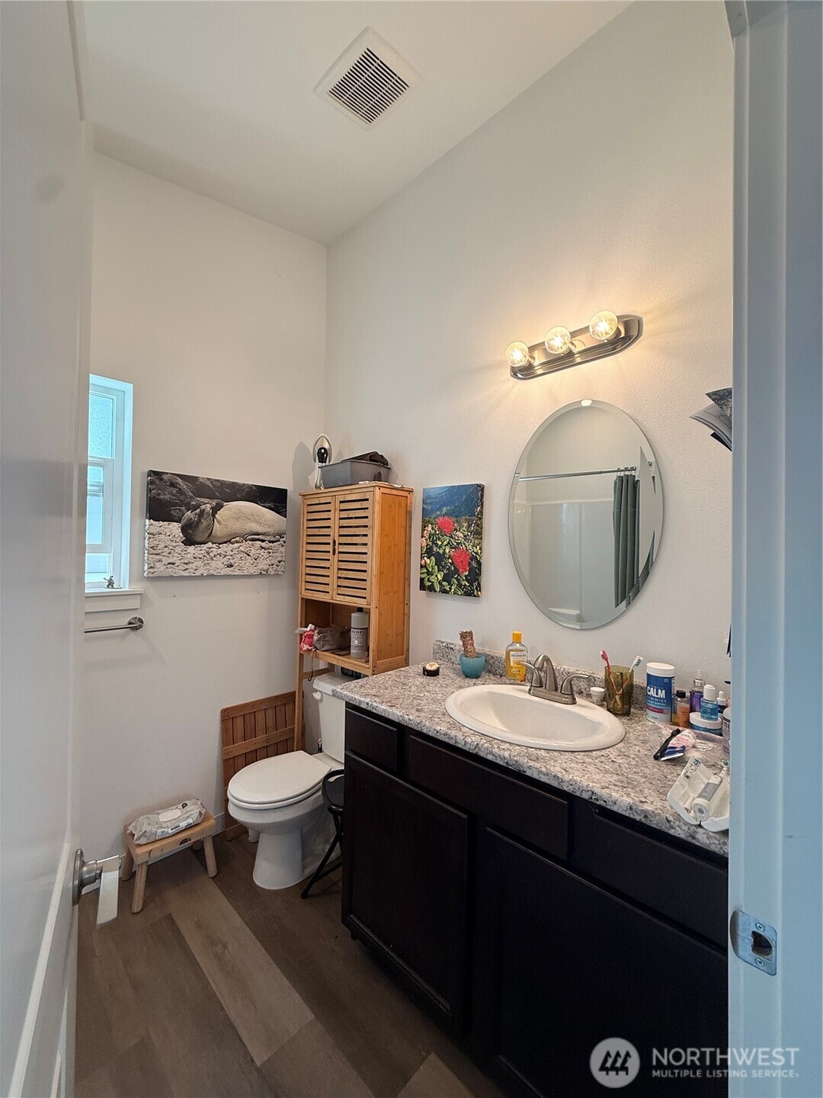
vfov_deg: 102.1
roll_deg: -1.2
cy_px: 549
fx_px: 444
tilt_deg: +1.1
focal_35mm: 14
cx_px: 412
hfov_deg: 85.7
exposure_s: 1/120
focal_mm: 2.22
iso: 125
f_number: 2.2
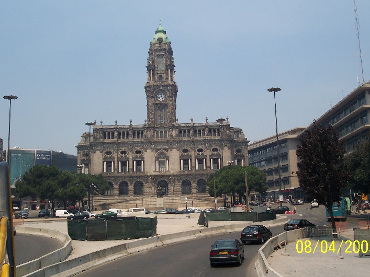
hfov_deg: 43.9
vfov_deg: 33.6
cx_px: 188
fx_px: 460
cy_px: 129
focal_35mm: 43
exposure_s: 1/1000
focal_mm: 8
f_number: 4.8
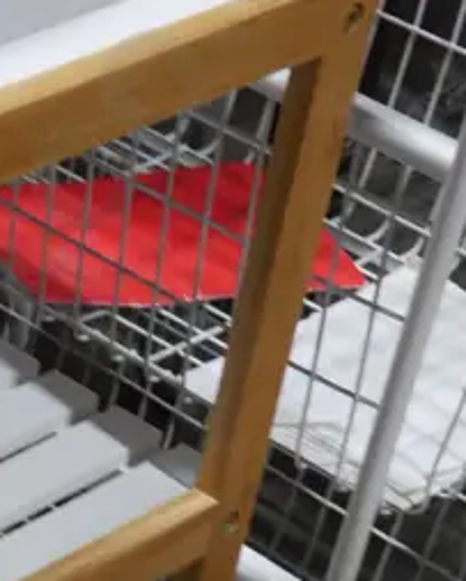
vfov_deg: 13.1
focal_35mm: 142
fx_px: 2444
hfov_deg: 10.3
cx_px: -358
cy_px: 762
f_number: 4
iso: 200
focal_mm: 18
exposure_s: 1/60
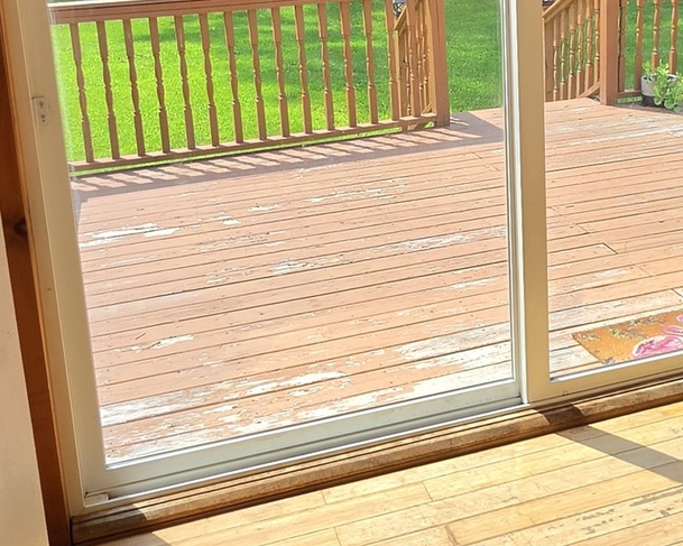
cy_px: 80
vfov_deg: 30.4
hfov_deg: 37.5
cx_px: 537
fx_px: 970
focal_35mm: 48
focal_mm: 2.2
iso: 32
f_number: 1.9
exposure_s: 1/619
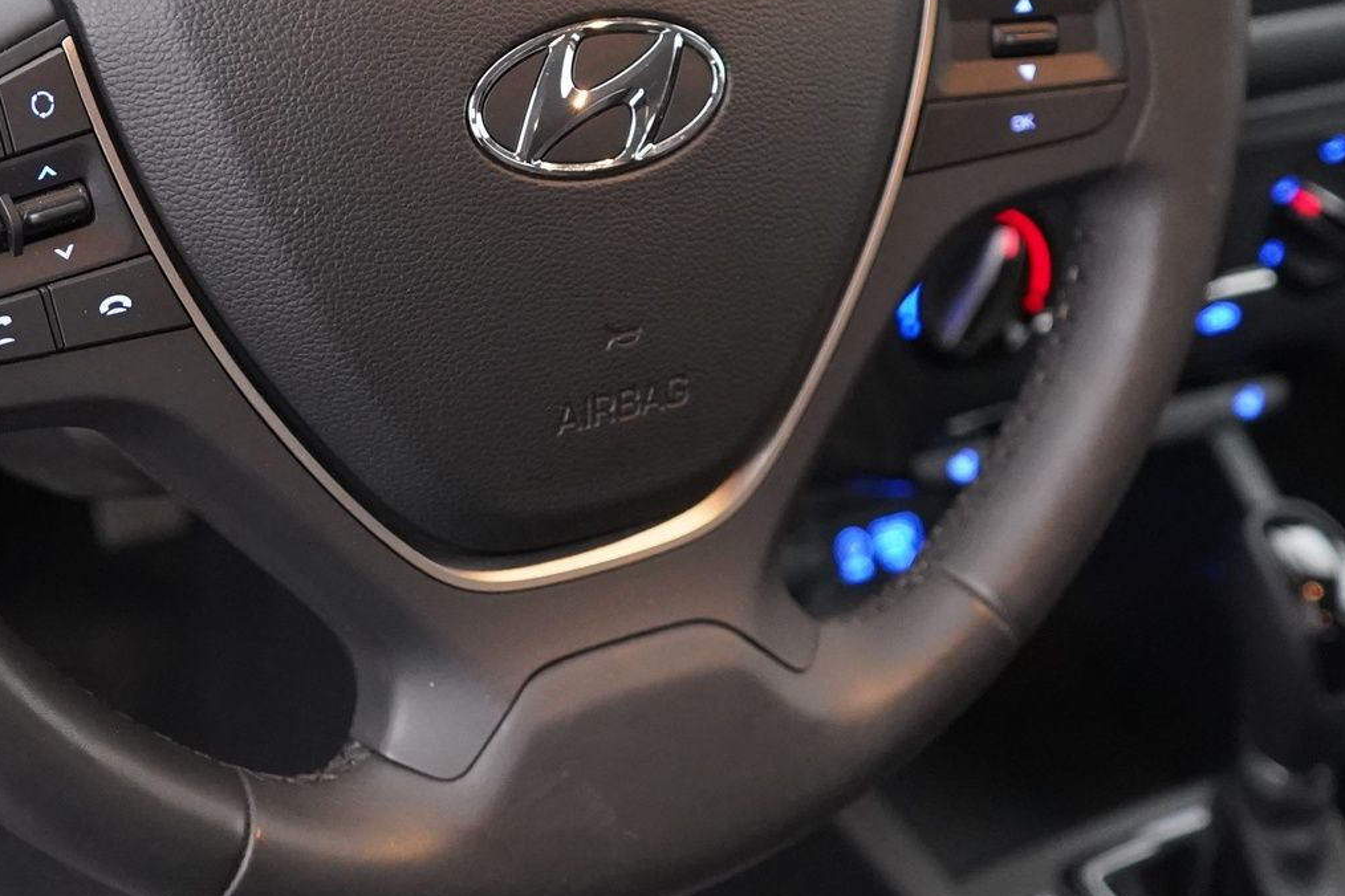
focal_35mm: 74
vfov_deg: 18.2
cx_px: 589
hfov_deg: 27.3
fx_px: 2765
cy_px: 141
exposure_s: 1/60
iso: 6400
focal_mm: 30
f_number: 3.5
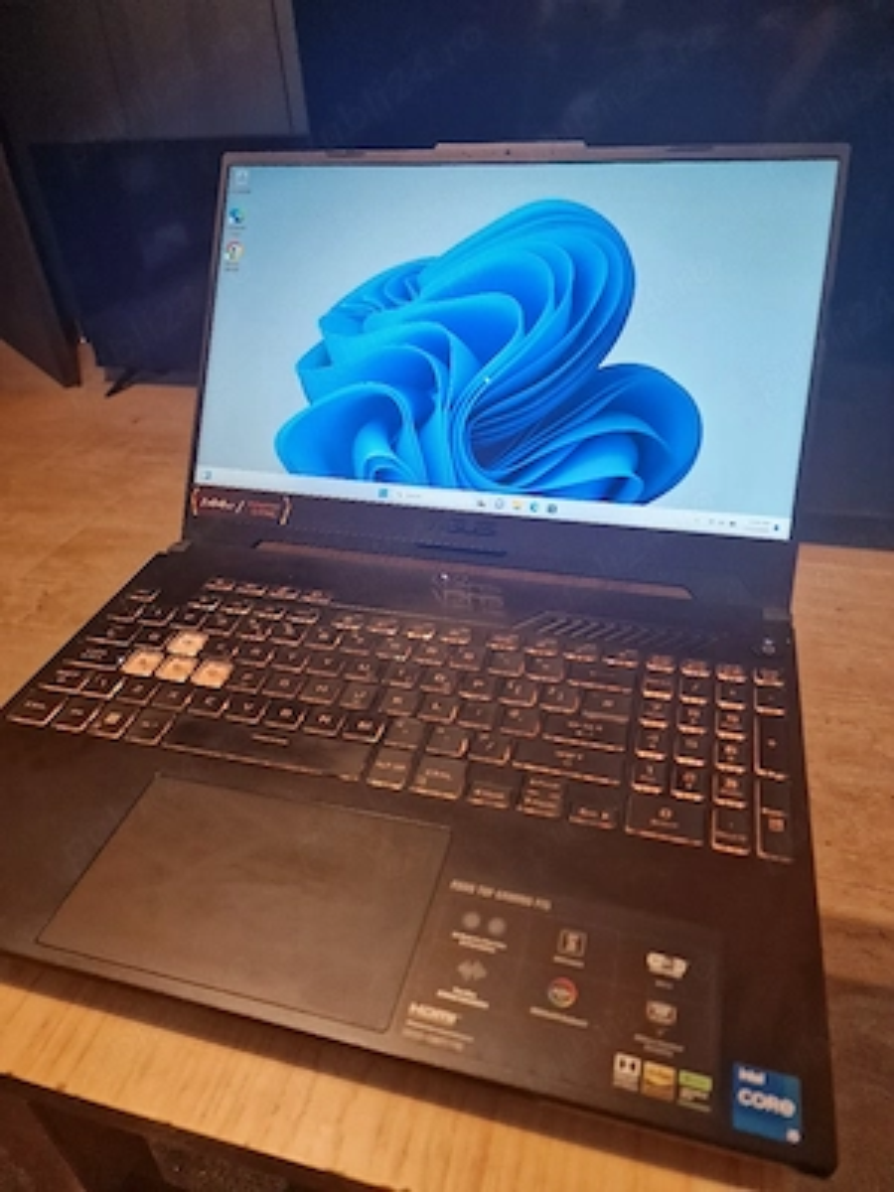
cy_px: 596
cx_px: 447
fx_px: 792
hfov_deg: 58.9
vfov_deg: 73.9
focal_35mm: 23
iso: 400
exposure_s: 1/100
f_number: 1.8
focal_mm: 6.4
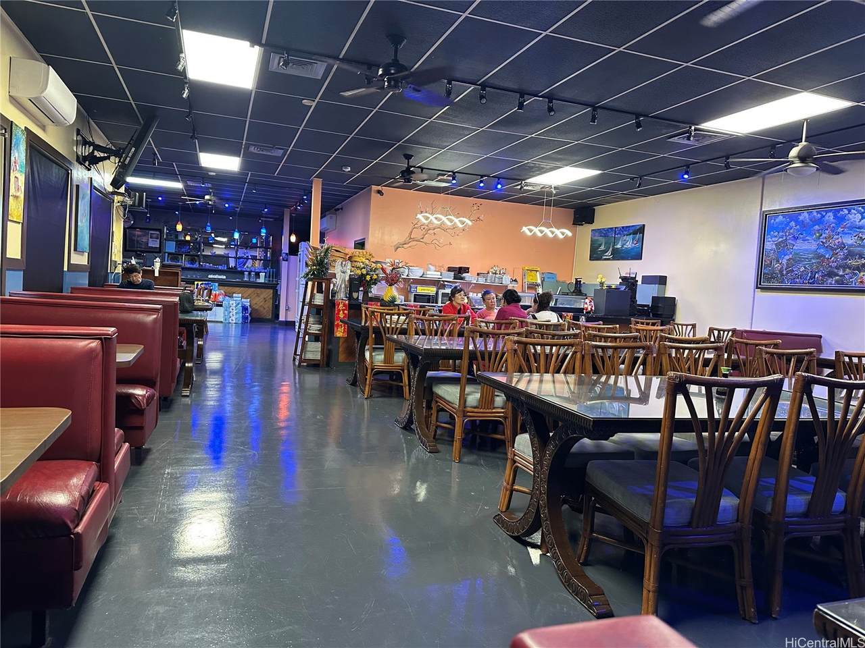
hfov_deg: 71.6
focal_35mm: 24
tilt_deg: -2.5
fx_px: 600
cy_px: 324
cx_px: 432
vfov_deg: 56.8
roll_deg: -3.7
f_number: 1.78
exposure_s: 1/60
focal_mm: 6.86
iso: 400
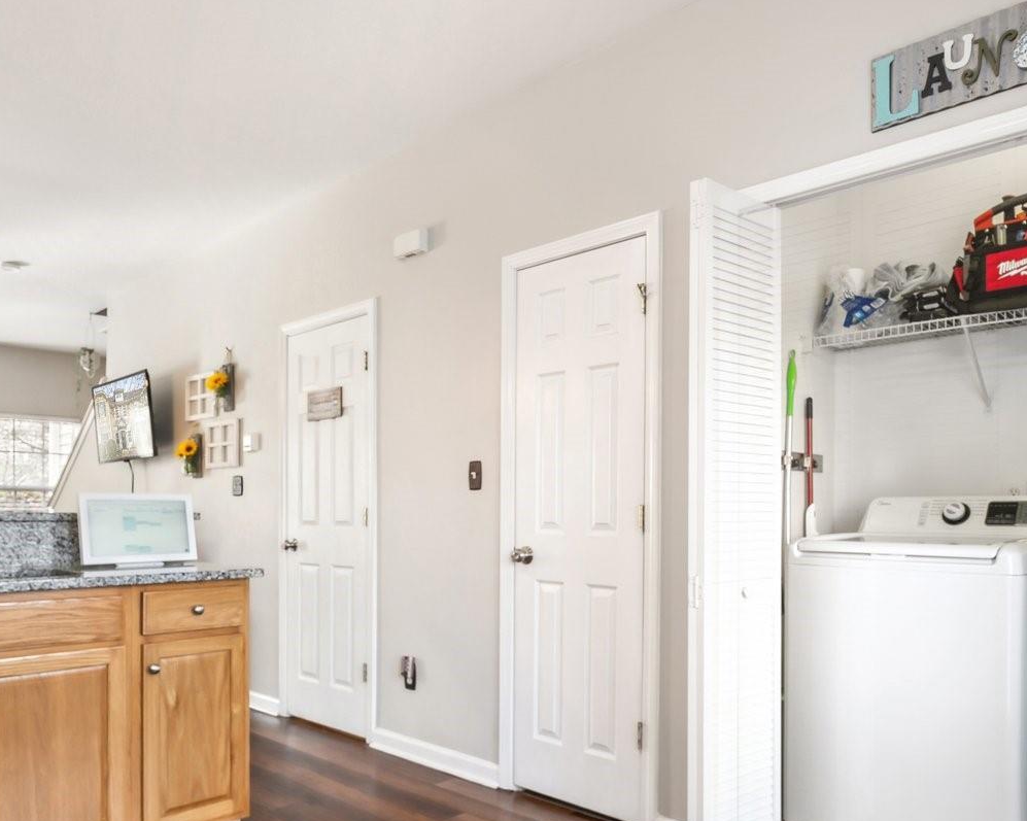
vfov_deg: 52.6
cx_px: 484
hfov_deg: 64.0
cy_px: 516
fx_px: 820
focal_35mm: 27
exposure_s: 1/25
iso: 160
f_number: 7.1
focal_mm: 14
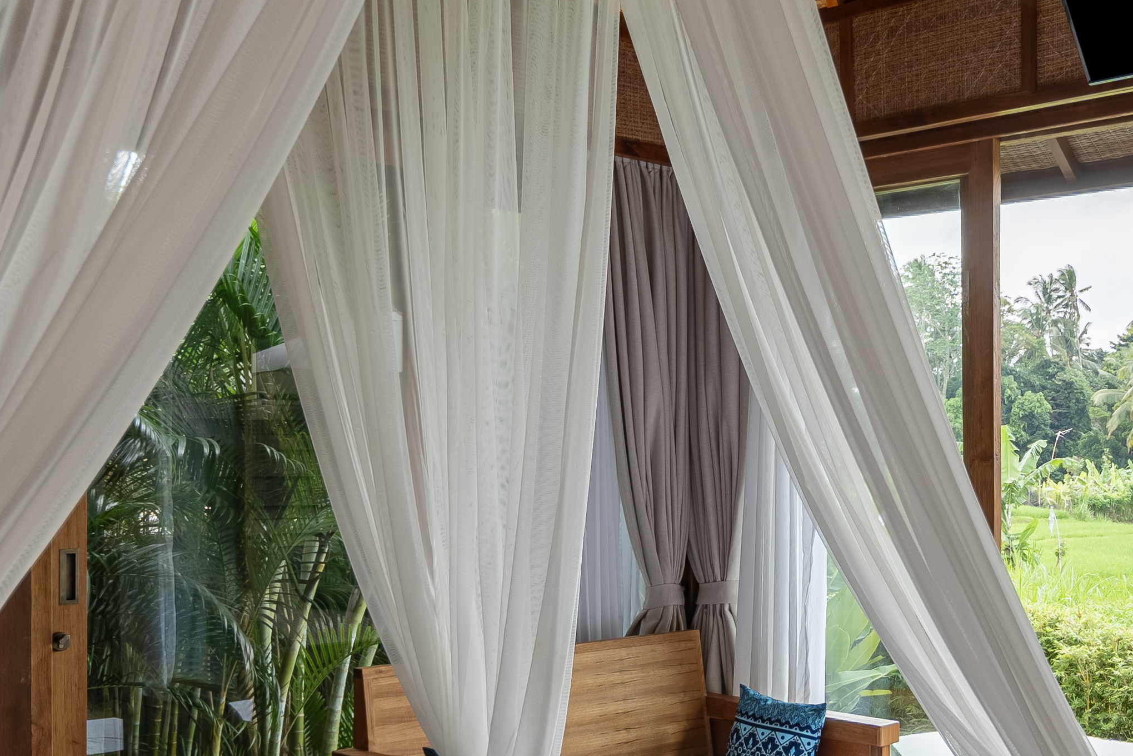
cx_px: 858
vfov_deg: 30.4
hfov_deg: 43.0
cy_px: 474
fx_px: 1385
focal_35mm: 44
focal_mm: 15
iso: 100
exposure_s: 1/100
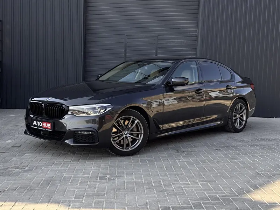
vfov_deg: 30.3
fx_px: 388
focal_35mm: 48
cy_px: 105
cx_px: 140
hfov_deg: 39.7
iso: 64
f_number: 1.78
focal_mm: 6.76
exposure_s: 1/1339
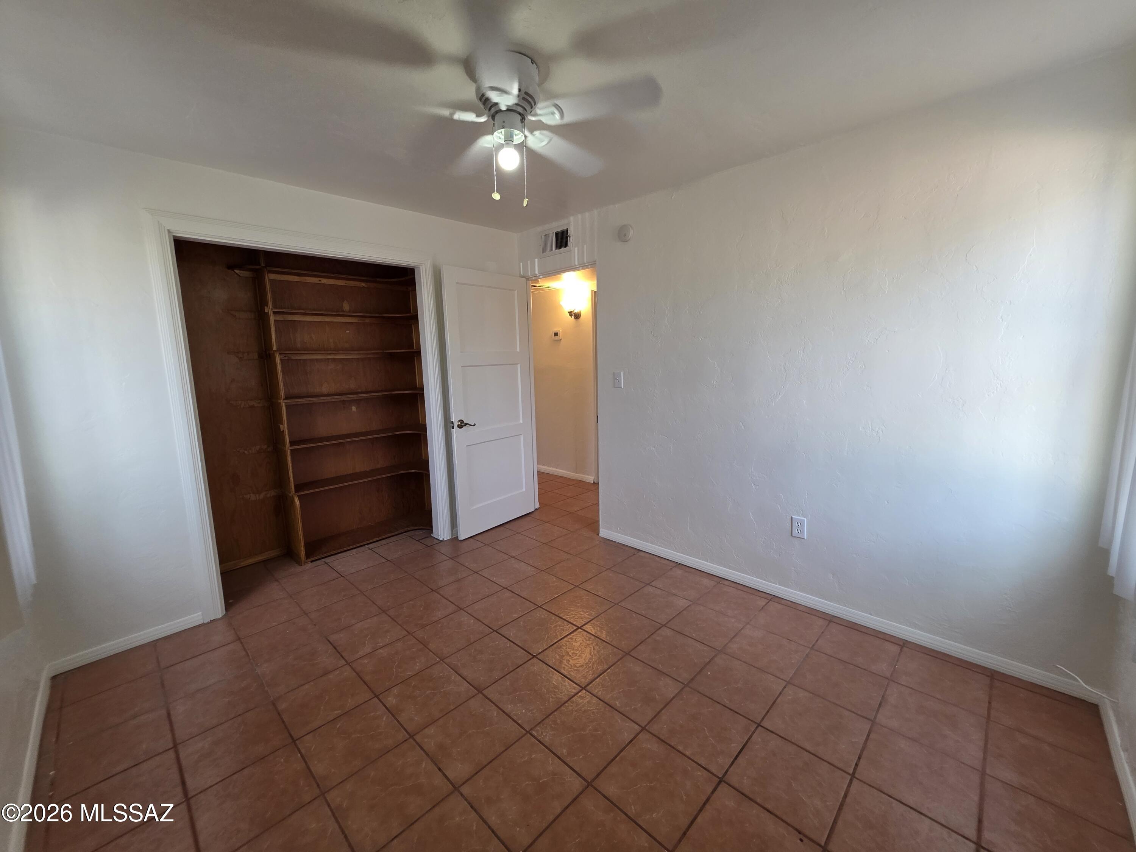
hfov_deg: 106.2
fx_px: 427
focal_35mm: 13
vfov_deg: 89.9
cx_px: 568
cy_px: 426
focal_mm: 2.2
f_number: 1.9
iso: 160
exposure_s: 1/120
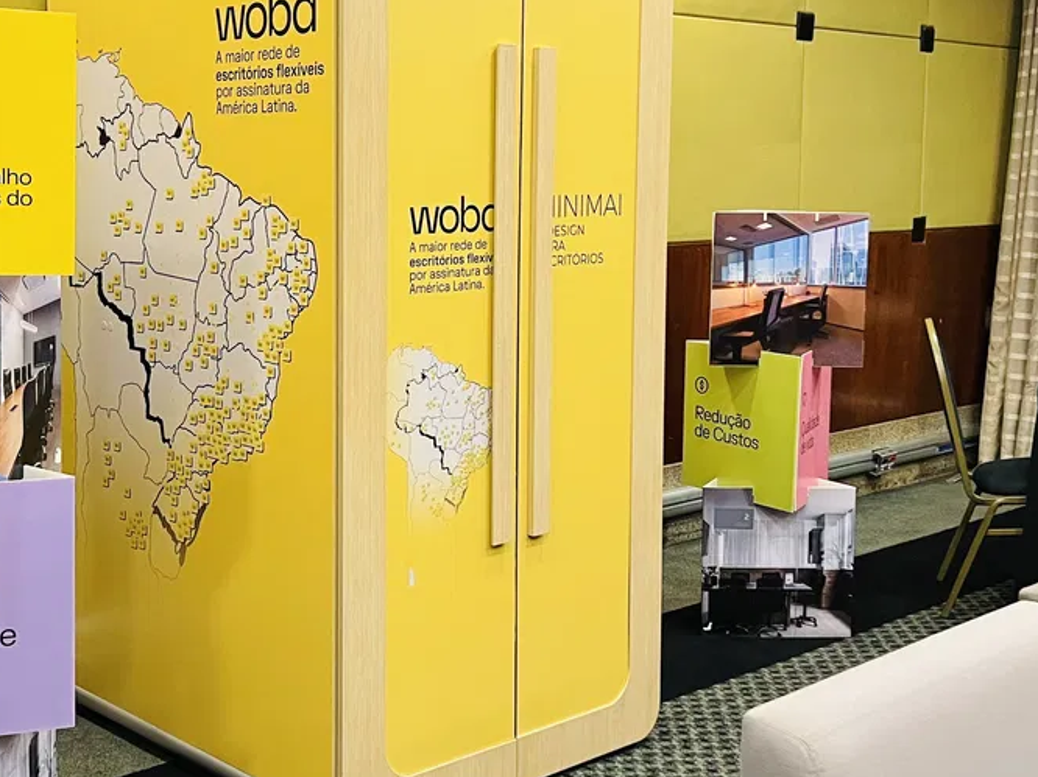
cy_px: 299
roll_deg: +0.8
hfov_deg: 37.8
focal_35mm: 50
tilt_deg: -5.1
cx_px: 351
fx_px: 1499
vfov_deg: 29.0
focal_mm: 5.7
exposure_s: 1/63
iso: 125
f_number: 1.5
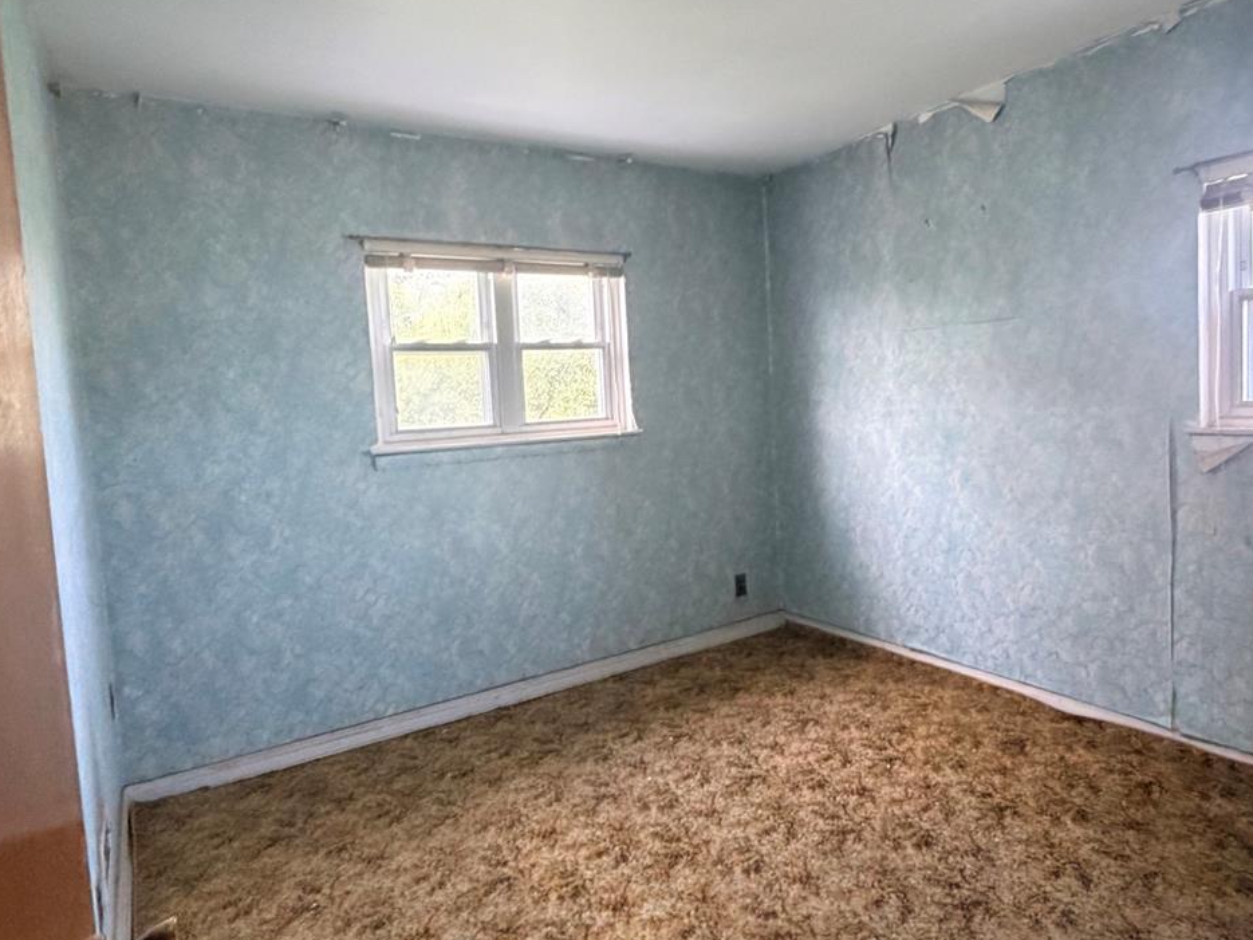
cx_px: 733
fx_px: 832
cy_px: 455
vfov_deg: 58.9
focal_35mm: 23
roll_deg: +0.9
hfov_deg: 73.4
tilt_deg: -4.5
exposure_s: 1/60
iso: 400
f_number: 2.2
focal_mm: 2.22
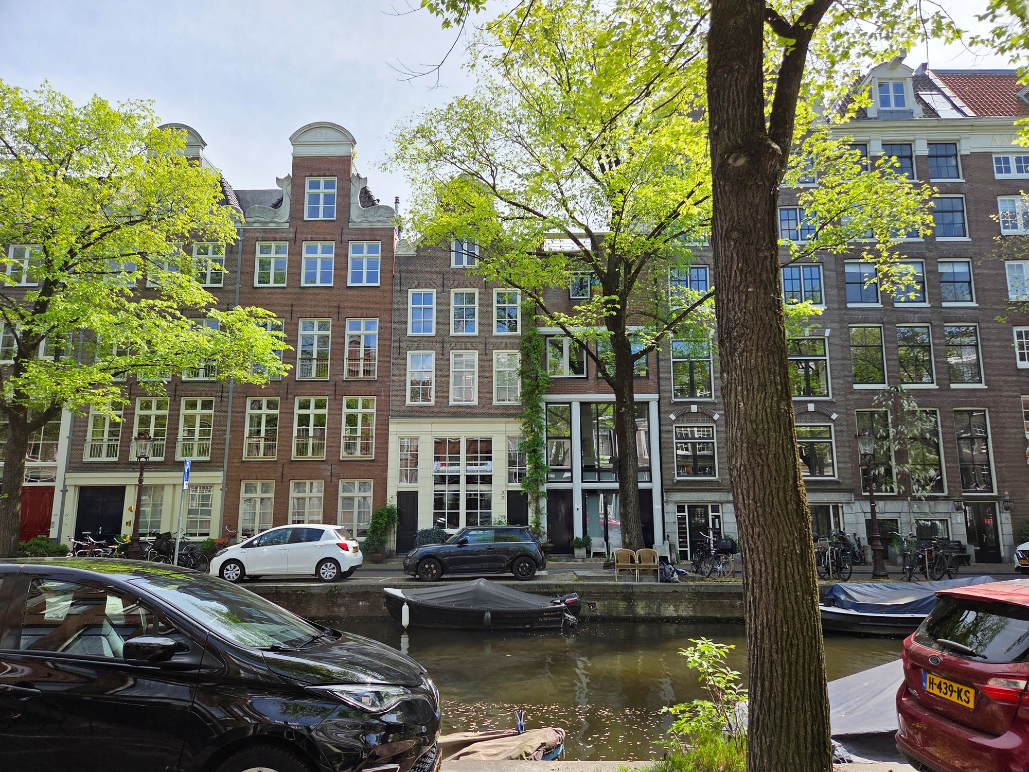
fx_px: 684
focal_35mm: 23
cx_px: 514
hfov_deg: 73.9
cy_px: 386
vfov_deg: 58.9
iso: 80
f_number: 1.8
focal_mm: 5.4
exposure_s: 1/3531
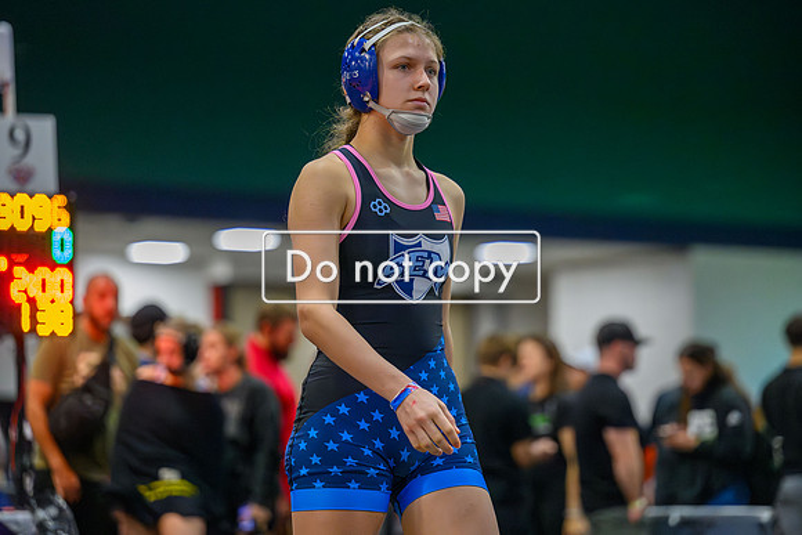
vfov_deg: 9.3
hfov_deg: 13.8
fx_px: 3302
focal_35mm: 148
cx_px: 397
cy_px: 232
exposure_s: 1/800
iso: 16000
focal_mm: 130
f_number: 2.8
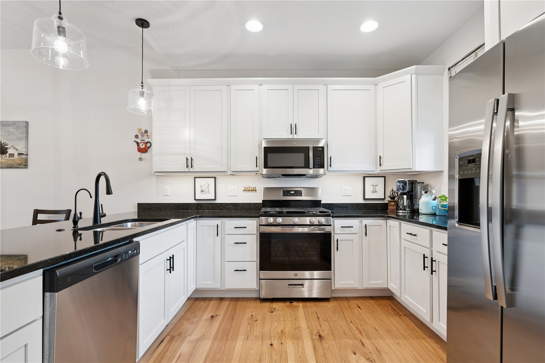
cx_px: 272
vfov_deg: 70.4
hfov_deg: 93.3
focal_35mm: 17
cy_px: 182
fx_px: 257
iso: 400
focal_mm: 17
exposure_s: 1/13
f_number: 8
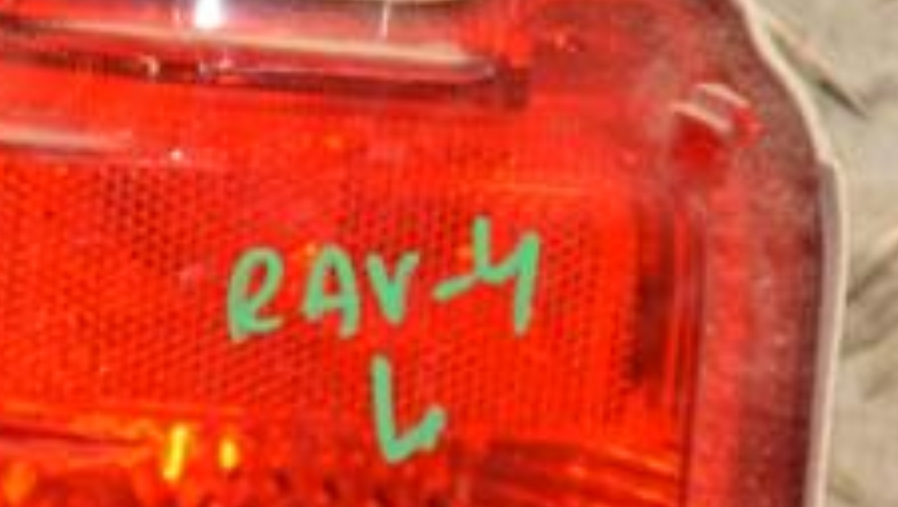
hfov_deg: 6.4
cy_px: 435
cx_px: 180
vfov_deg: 3.6
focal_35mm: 335
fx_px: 7983
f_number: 5.3
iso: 800
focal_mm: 80
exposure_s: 1/125
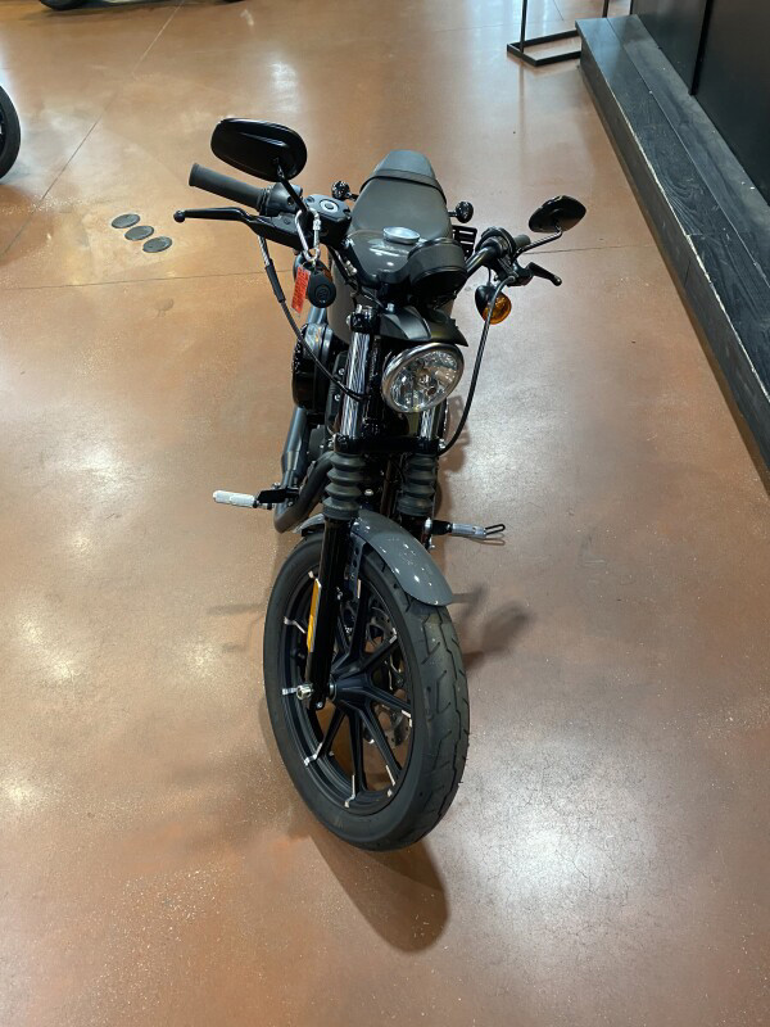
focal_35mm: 26
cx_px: 385
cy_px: 514
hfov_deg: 53.1
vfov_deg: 67.3
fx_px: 771
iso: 200
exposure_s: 1/60
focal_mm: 4.25
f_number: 1.8
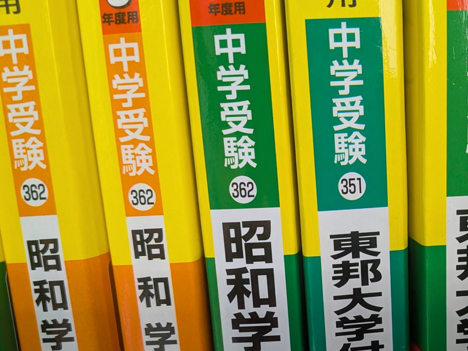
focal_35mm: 41
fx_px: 554
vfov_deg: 34.3
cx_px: 374
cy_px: 268
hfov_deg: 43.6
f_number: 1.7
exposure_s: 1/50
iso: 489
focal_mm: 4.53
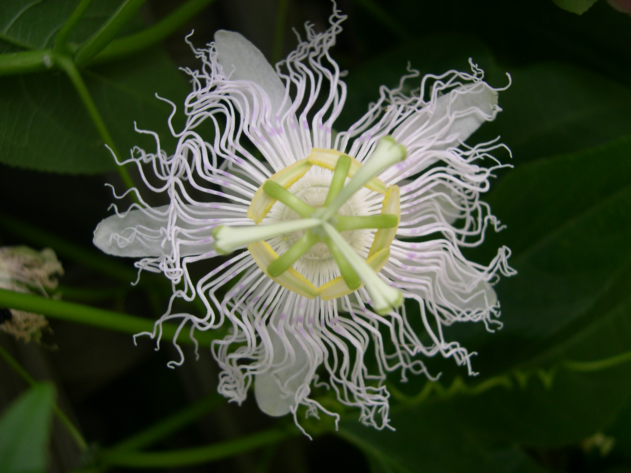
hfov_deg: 49.0
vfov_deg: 37.7
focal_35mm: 38
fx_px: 693
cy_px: 236
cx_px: 316
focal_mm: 8
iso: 100
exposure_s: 1/264
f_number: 2.8
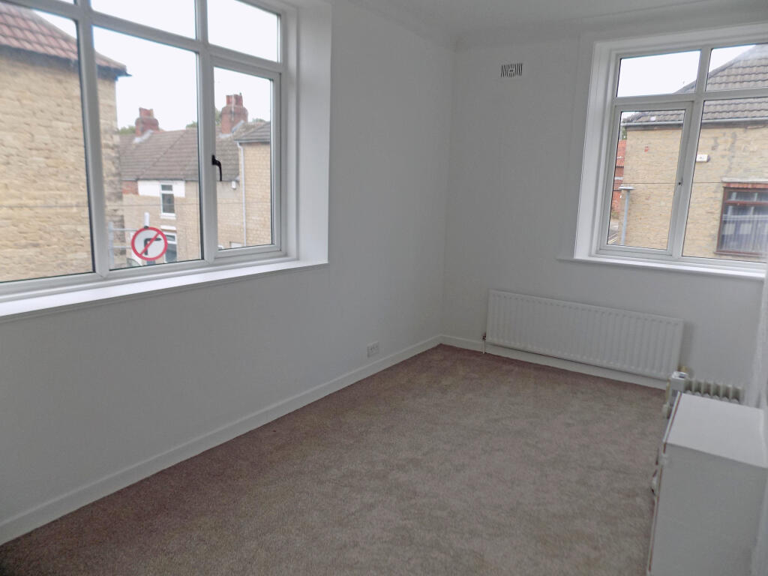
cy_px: 288
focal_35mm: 23
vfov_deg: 58.9
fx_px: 510
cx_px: 384
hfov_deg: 73.9
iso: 80
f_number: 3.1
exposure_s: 1/125
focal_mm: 4
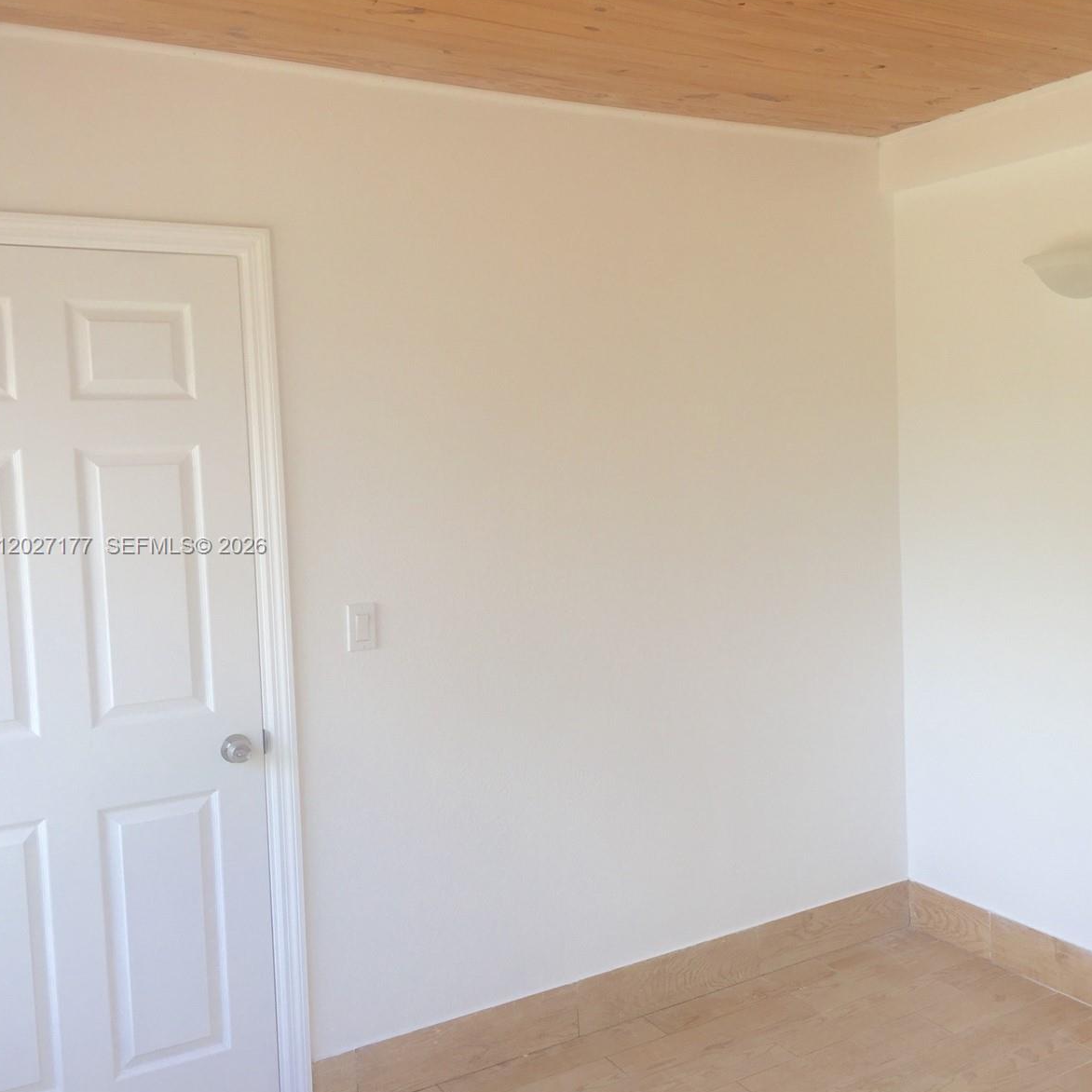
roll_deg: +0.0
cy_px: 547
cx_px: 721
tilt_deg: -4.3
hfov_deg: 46.5
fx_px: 1249
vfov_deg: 47.2
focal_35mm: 35
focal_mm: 4.15
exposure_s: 1/120
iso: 32
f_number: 2.2
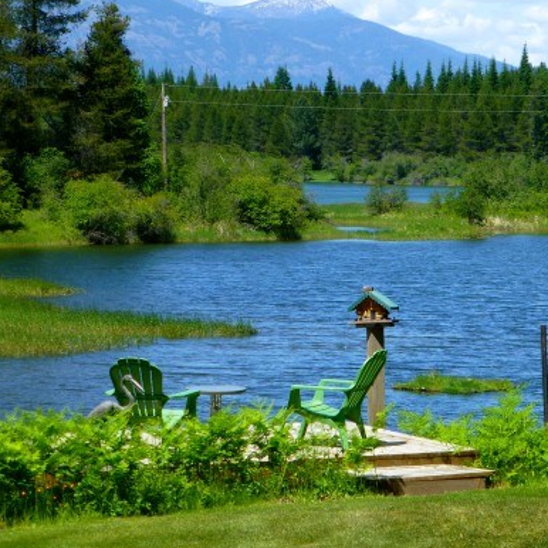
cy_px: 217
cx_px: 382
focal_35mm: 179
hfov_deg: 9.8
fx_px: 3206
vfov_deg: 9.8
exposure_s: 1/400
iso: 100
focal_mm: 21.8
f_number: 5.4
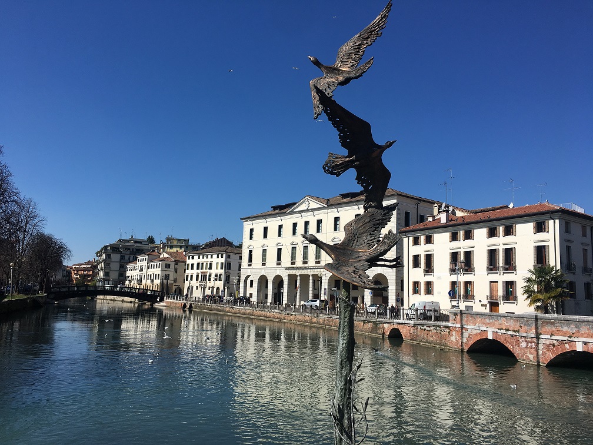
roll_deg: -2.3
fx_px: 497
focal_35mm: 29
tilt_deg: +8.0
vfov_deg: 48.2
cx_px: 296
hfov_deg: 61.7
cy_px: 222
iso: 25
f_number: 2.2
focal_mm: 4.15
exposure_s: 1/3077
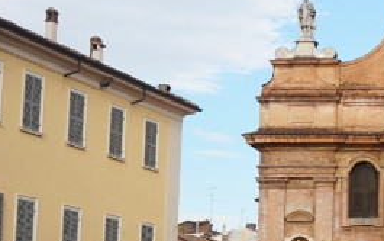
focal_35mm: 120
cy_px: 139
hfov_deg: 16.3
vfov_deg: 10.9
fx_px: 1257
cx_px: 519
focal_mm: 26
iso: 100
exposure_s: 1/80
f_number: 11
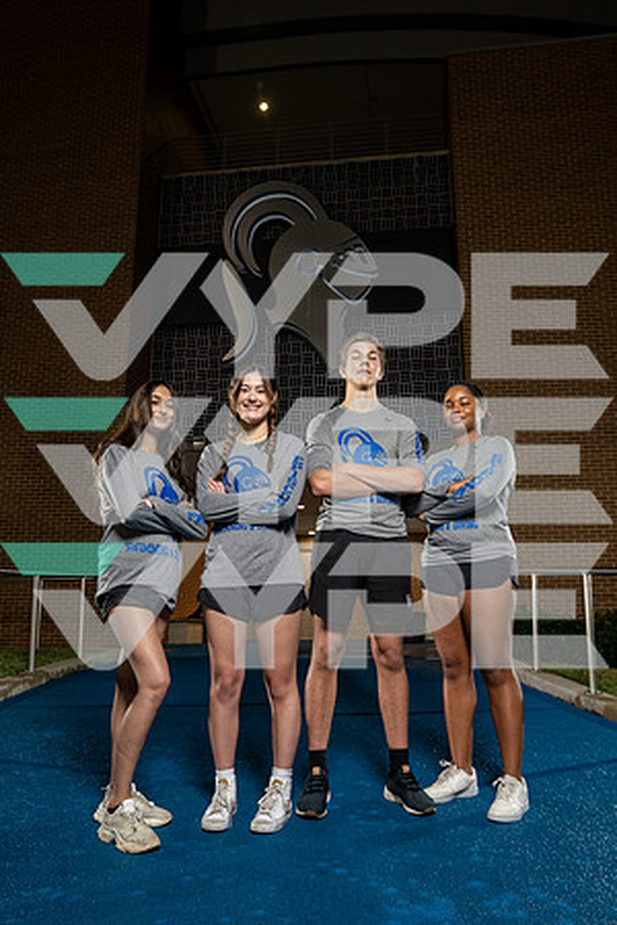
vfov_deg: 65.5
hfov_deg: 46.4
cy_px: 462
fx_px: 720
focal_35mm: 28
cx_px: 308
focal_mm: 28
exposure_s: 1/125
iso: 800
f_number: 5
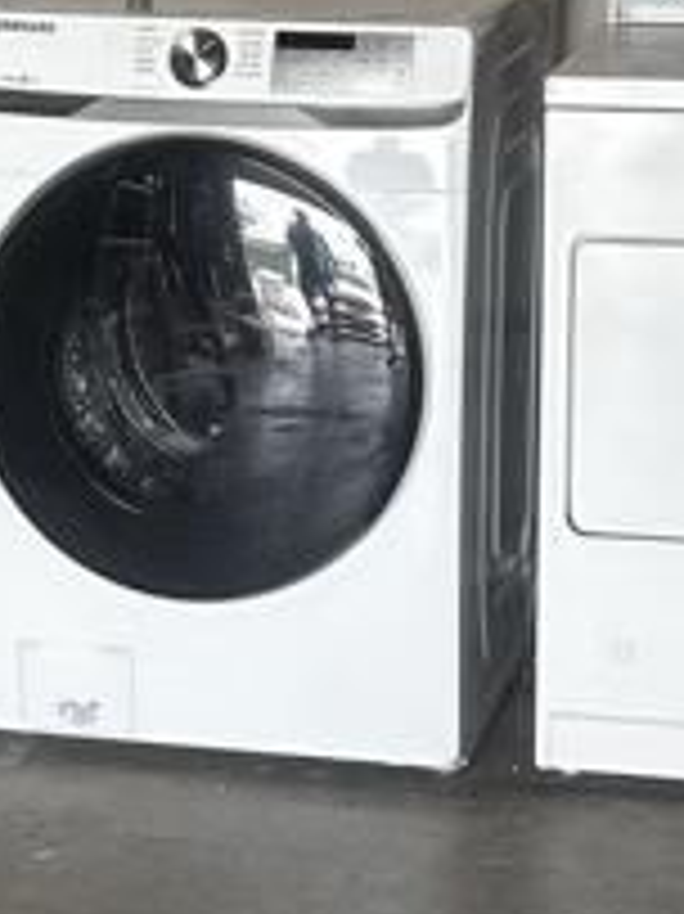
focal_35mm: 131
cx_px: 189
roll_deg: +0.8
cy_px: 369
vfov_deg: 15.1
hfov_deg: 11.3
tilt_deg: -13.2
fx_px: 3455
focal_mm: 5.7
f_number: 1.5
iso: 64
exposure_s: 1/120
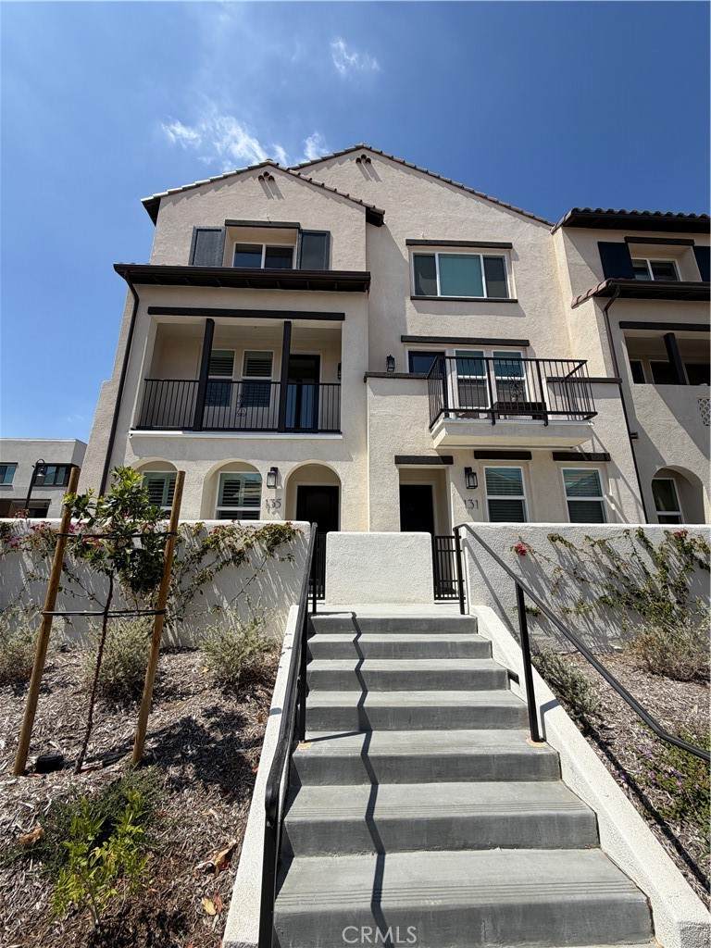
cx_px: 356
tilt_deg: +15.4
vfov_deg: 102.1
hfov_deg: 85.7
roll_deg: -0.6
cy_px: 474
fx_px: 383
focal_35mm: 14
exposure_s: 1/955
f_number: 2.2
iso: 20
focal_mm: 2.22
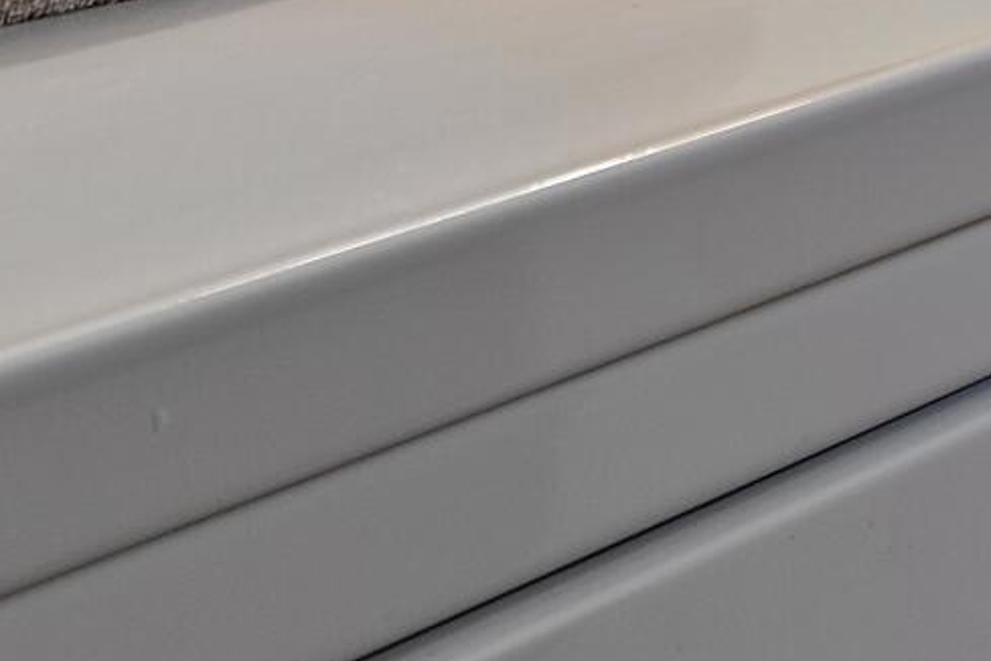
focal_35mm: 92
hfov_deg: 18.3
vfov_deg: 13.0
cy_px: -655
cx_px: 1694
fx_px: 2532
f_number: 4.5
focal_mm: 10
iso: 100
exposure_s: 1/10
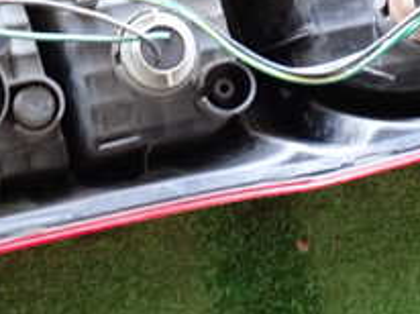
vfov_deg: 14.0
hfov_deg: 18.7
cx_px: 169
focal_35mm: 105
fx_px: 1272
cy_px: 41
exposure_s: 1/40
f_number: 2.5
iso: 250
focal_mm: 6.37
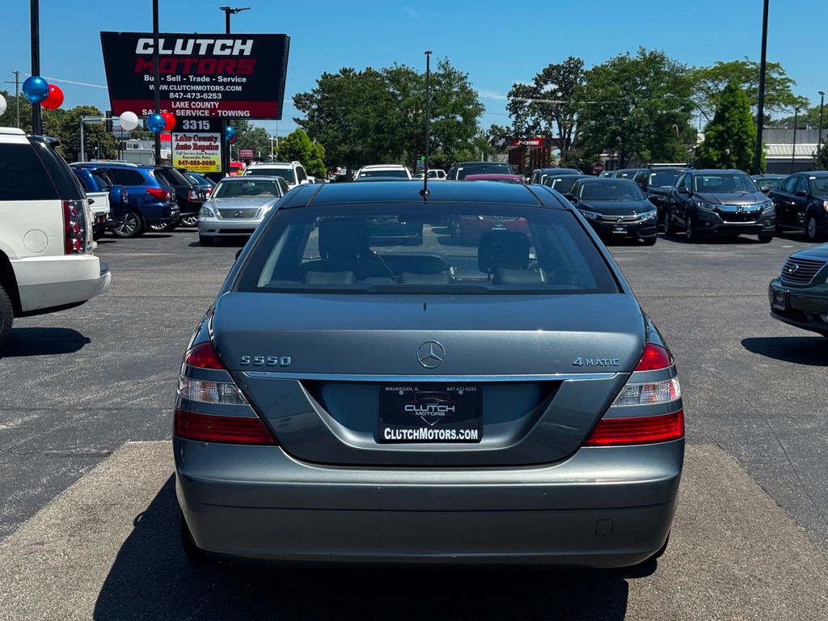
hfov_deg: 39.7
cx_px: 414
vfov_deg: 30.3
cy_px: 310
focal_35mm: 48
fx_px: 1148
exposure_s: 1/2959
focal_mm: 6.76
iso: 64
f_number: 1.78
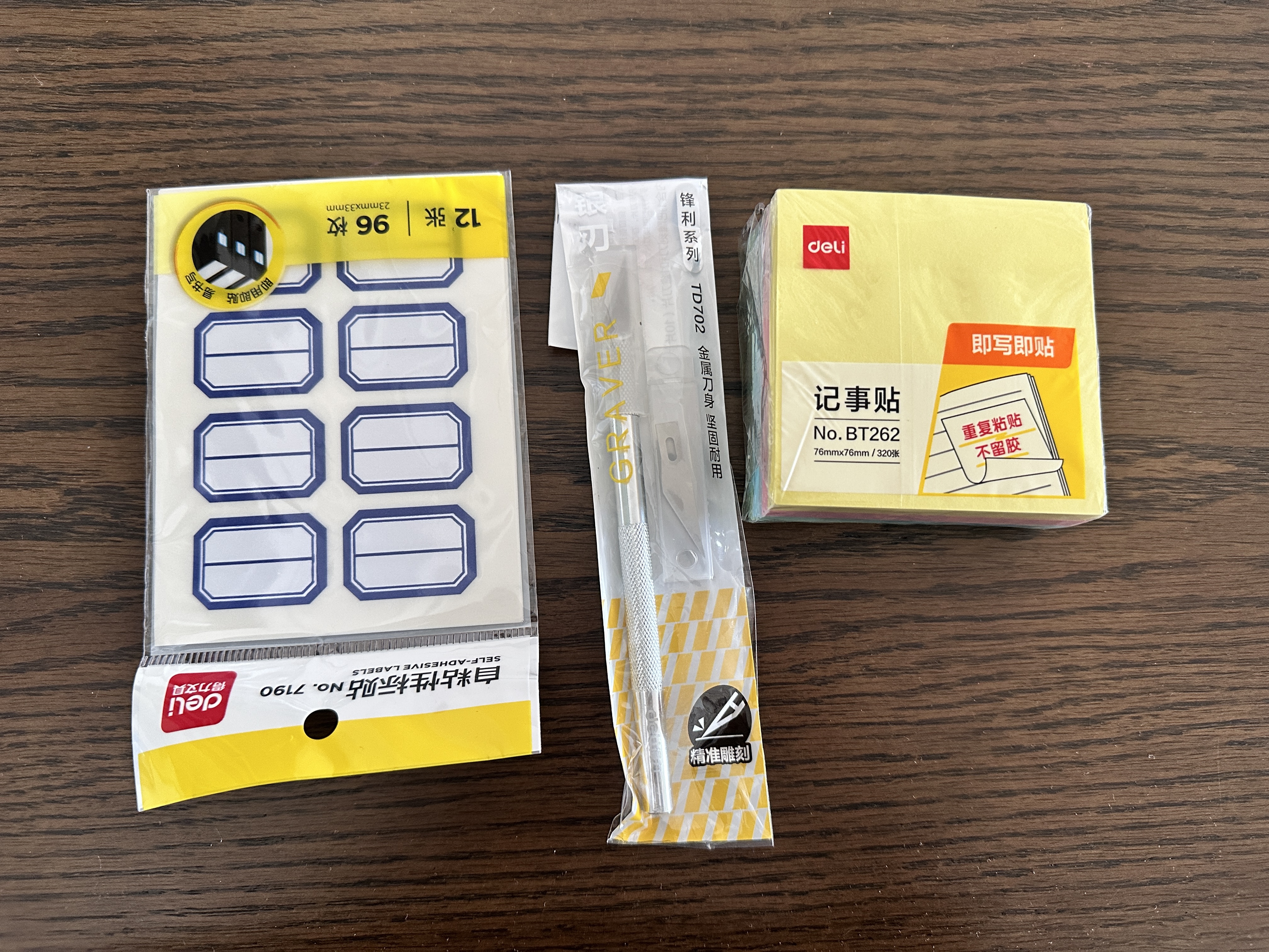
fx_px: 880
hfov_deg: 71.6
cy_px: 476
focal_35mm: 24
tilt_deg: -80.8
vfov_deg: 56.8
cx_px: 634
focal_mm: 6.86
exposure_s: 1/60
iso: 320
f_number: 1.78
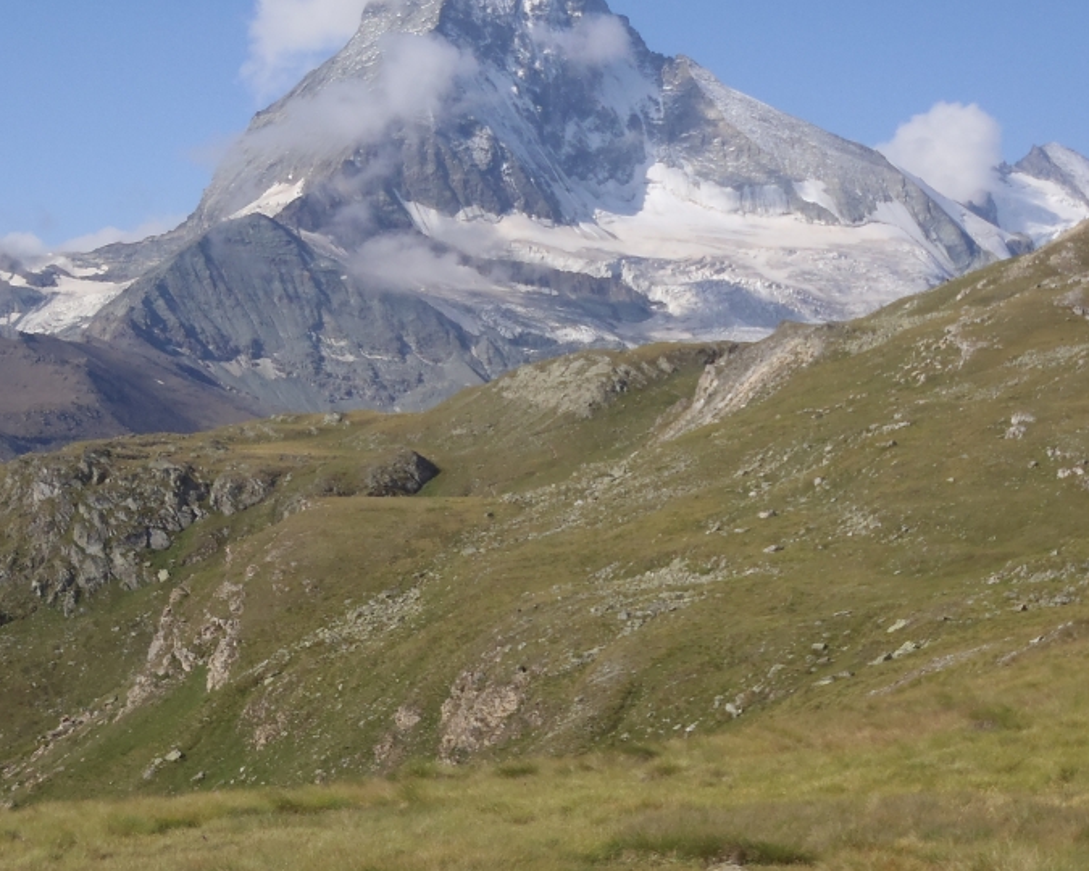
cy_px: 345
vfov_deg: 20.1
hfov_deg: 25.1
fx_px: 2449
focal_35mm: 76
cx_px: 565
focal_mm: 8.89
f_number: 5.6
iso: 80
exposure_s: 1/500
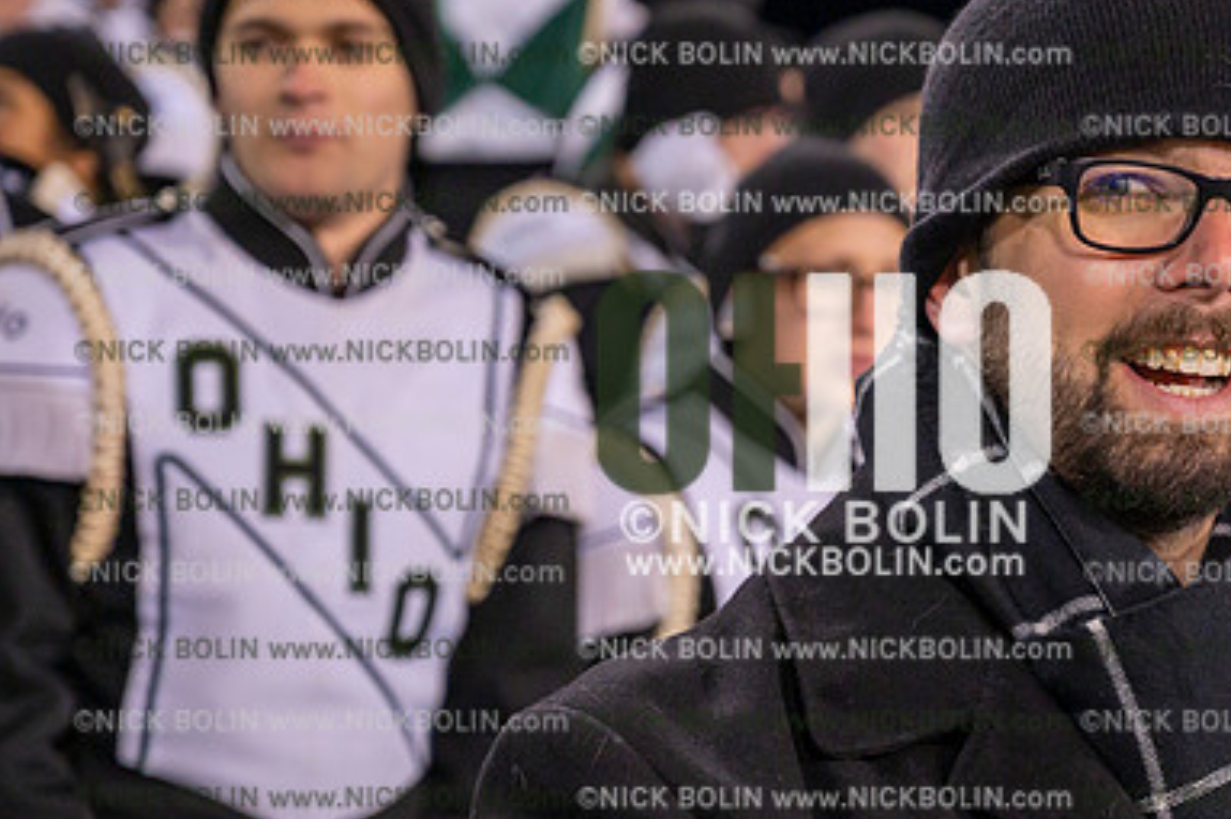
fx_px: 3623
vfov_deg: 12.9
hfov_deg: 19.2
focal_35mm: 106
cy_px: 424
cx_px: 823
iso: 5000
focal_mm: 70
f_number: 4.5
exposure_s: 1/640
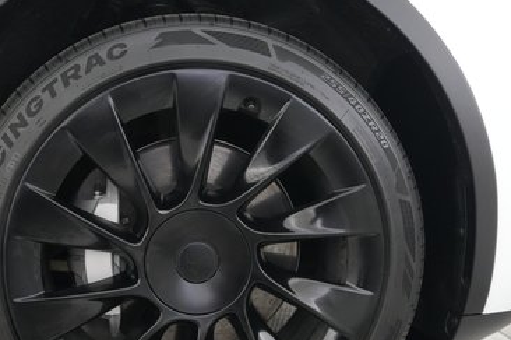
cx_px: 201
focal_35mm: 42
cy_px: 250
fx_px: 595
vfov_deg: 31.3
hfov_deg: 46.2
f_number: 2.8
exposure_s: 1/160
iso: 8000
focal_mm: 24
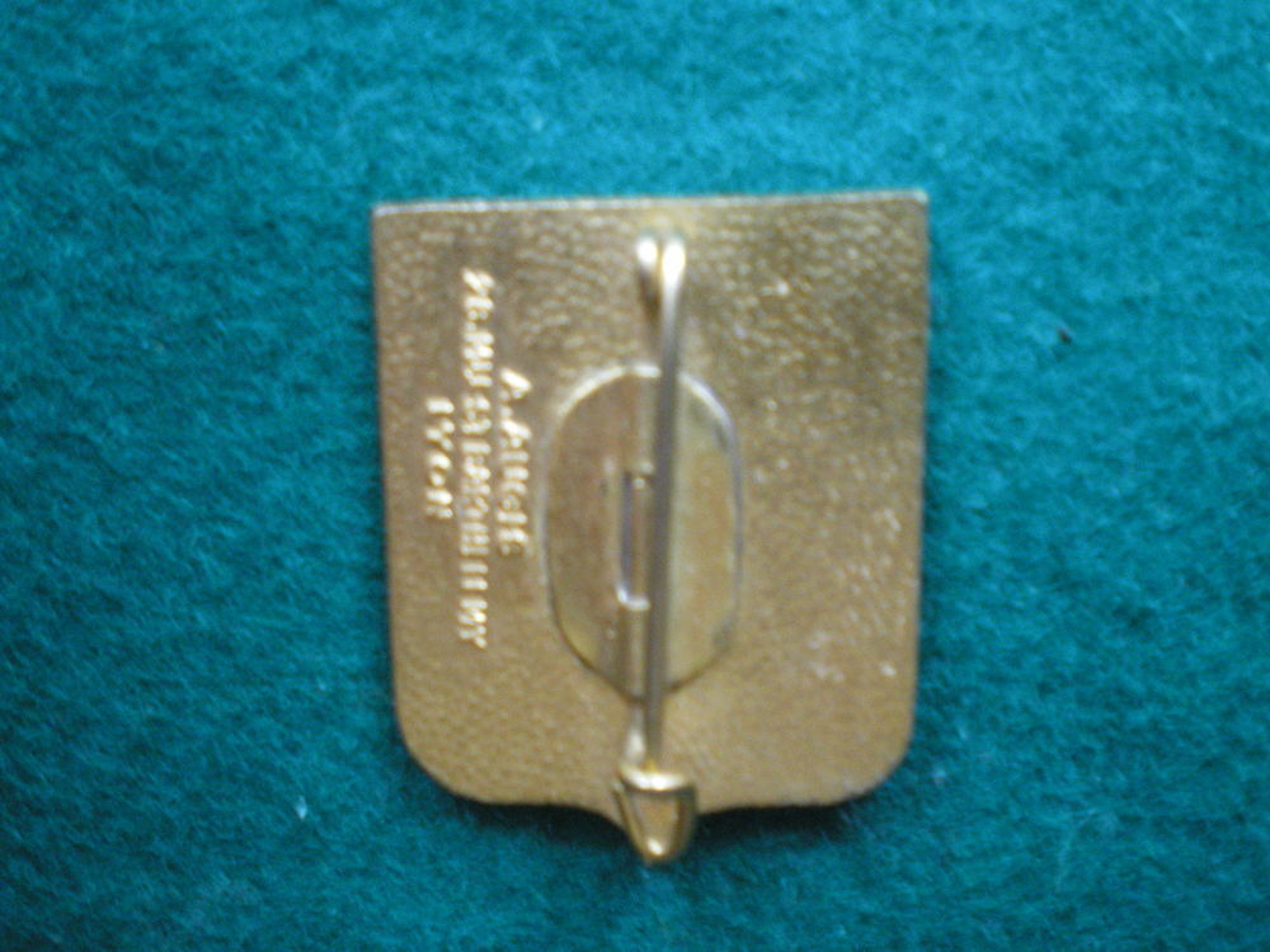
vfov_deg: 37.7
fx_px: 1394
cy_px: 476
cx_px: 635
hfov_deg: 49.0
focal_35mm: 38
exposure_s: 1/8
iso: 400
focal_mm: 6.3
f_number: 3.1
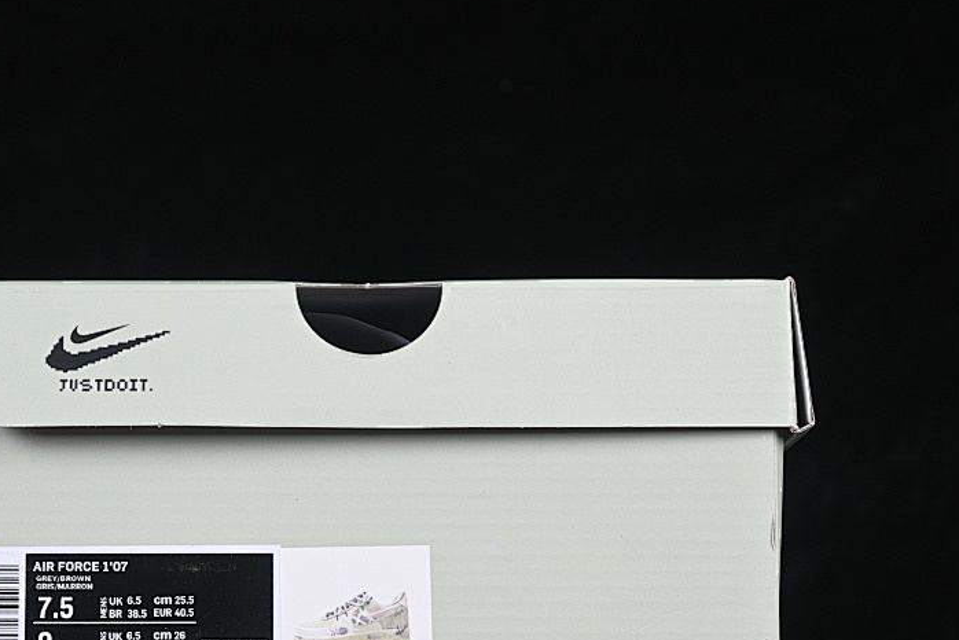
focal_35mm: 116
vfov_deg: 11.8
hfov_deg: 17.6
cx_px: 353
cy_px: 408
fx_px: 3091
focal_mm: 50
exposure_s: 1/60
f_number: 7.1
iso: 160
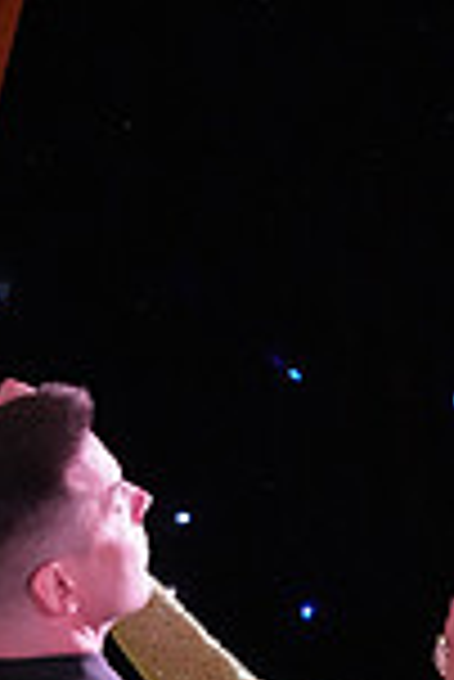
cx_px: 425
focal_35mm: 602
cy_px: 1301
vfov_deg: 3.4
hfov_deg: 2.3
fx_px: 11361
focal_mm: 105
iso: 8000
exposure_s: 1/250
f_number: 7.1
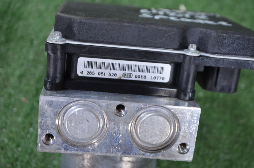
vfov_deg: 22.5
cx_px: 127
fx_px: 422
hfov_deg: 33.5
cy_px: 84
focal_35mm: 60
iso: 800
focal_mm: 40
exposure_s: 1/50
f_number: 5.3
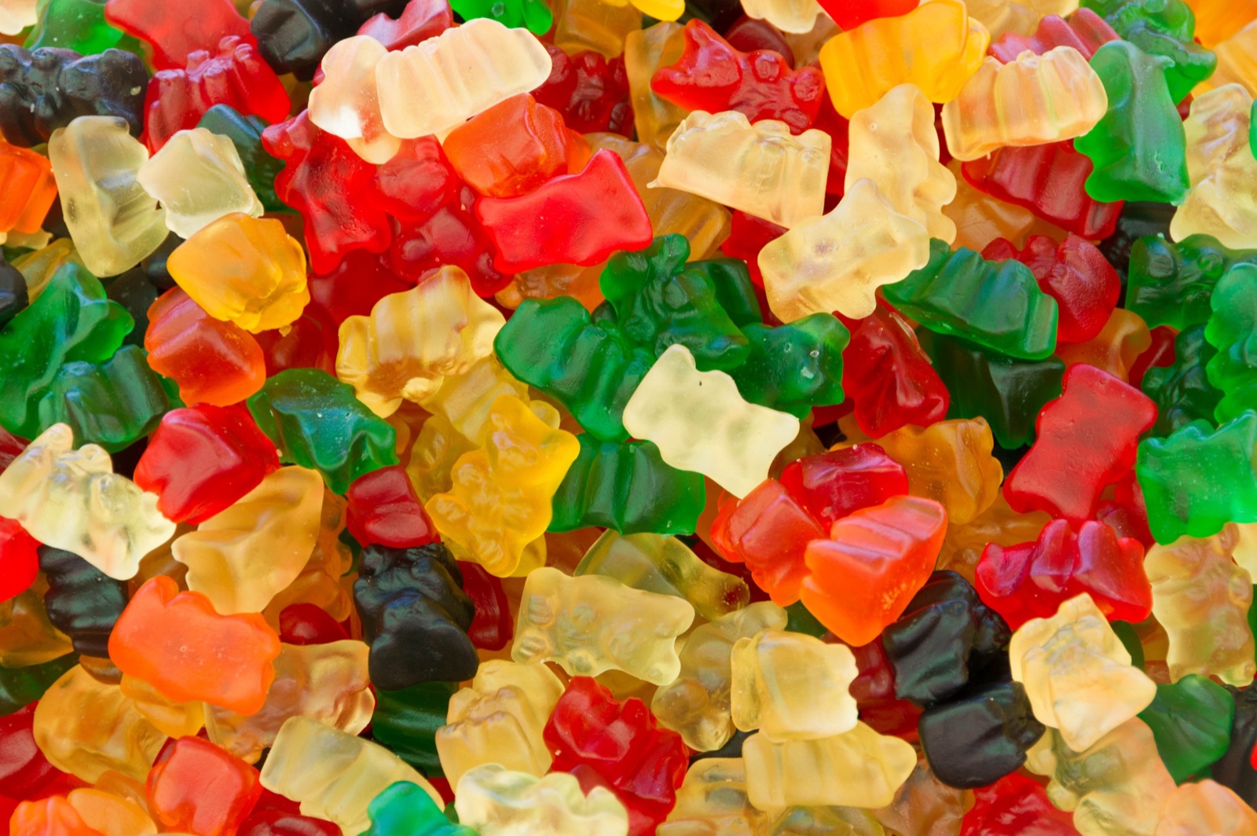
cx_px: 628
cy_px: 418
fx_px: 5233
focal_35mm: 150
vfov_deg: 9.1
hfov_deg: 13.7
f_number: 7.1
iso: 200
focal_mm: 100
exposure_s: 1/25
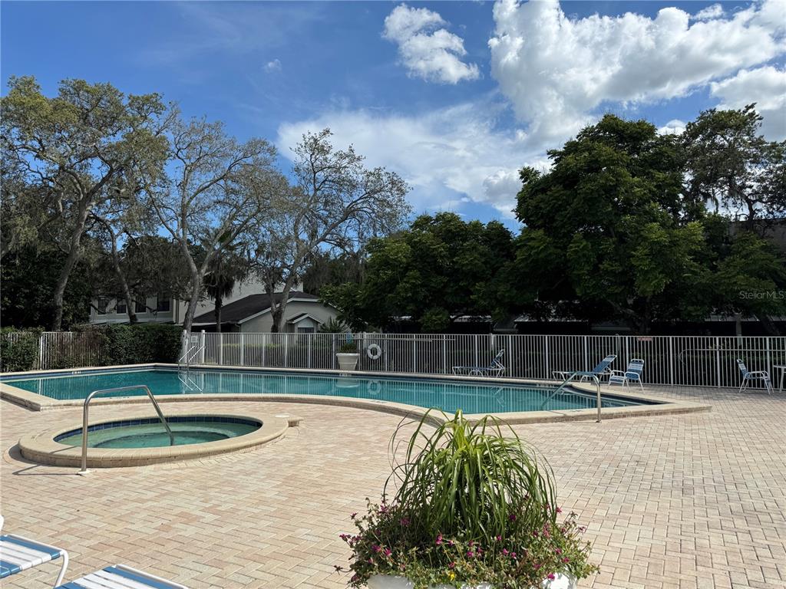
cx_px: 393
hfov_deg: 71.6
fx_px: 545
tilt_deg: +3.3
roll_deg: +0.4
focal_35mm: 24
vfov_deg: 56.8
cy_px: 294
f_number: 1.78
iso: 80
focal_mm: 6.76
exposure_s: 1/7092
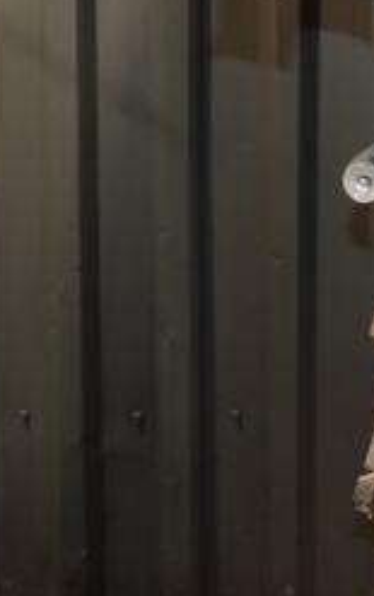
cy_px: 121
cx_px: 497
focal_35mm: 89
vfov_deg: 22.9
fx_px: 1447
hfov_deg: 14.1
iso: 800
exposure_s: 1/80
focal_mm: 24
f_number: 5
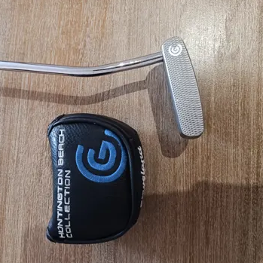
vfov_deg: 57.3
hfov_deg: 57.0
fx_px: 241
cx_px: 111
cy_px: 132
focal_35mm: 28
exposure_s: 1/33.3
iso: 1250
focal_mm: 6.11
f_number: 1.7
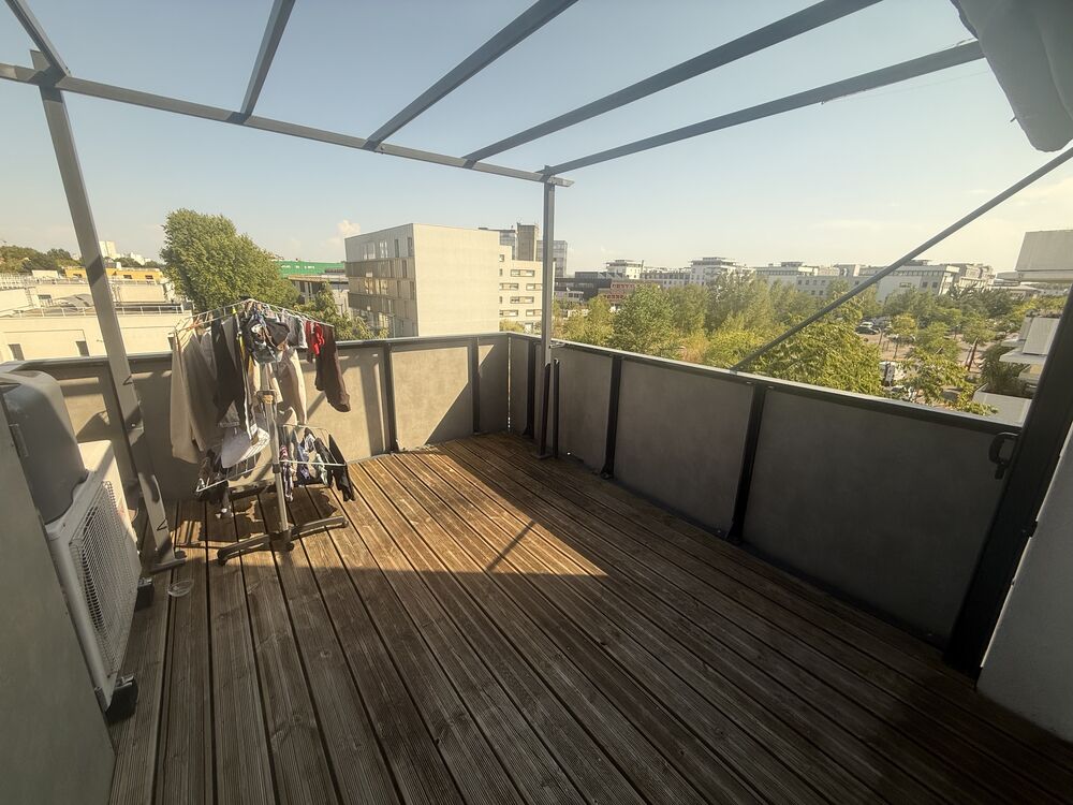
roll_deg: -1.5
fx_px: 434
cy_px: 402
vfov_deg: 85.7
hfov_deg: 102.1
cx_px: 536
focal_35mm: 14
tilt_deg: -17.5
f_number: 2.2
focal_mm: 2.22
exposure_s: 1/1145
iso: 50
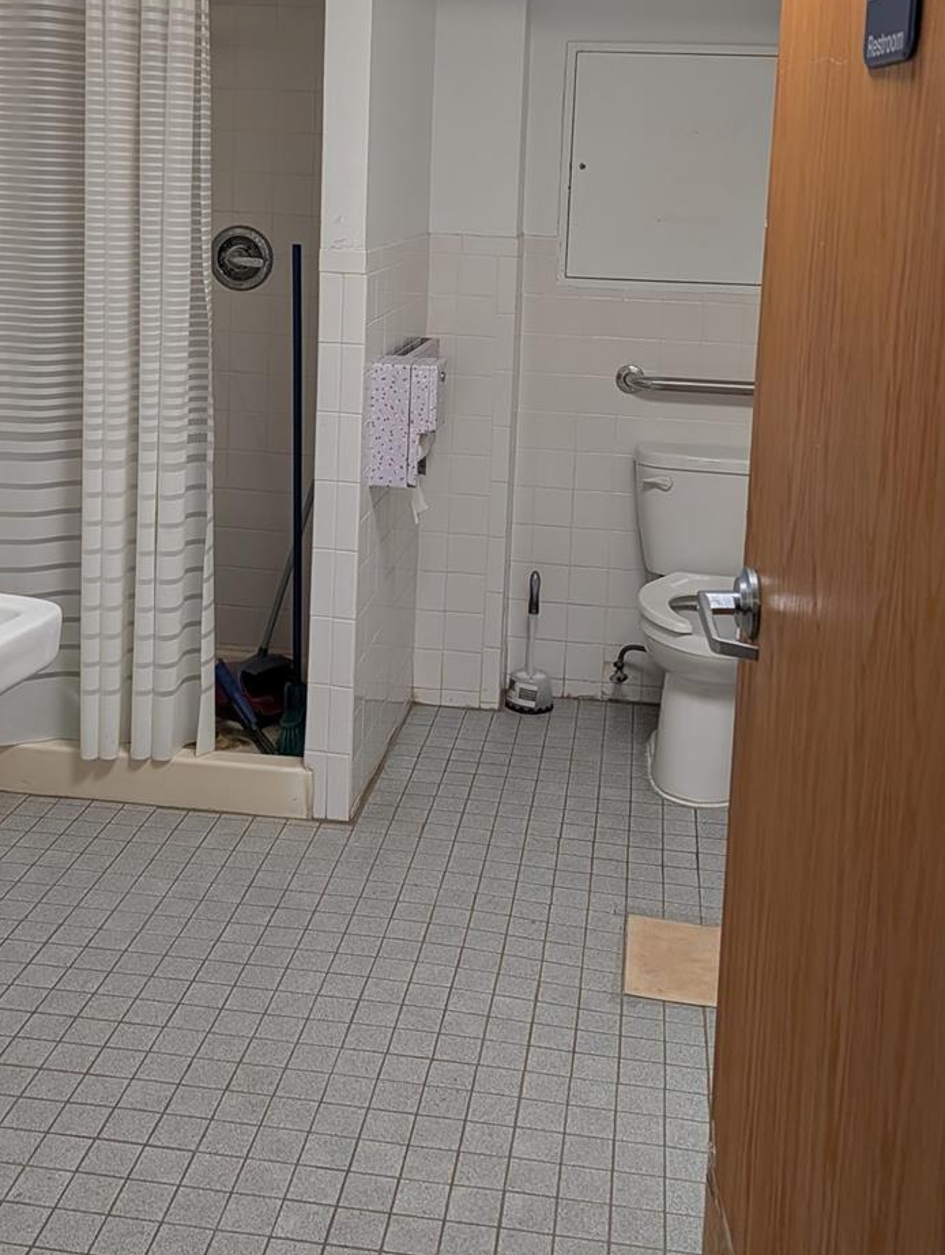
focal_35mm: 40
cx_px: 451
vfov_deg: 45.7
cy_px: 380
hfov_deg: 36.0
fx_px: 1453
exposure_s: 1/120
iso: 25
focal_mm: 6.9
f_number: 1.68
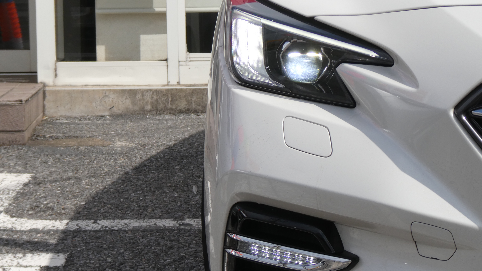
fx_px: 1725
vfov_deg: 9.0
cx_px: 269
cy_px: 152
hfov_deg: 15.9
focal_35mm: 135
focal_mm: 19
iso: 80
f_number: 5.1
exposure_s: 1/640
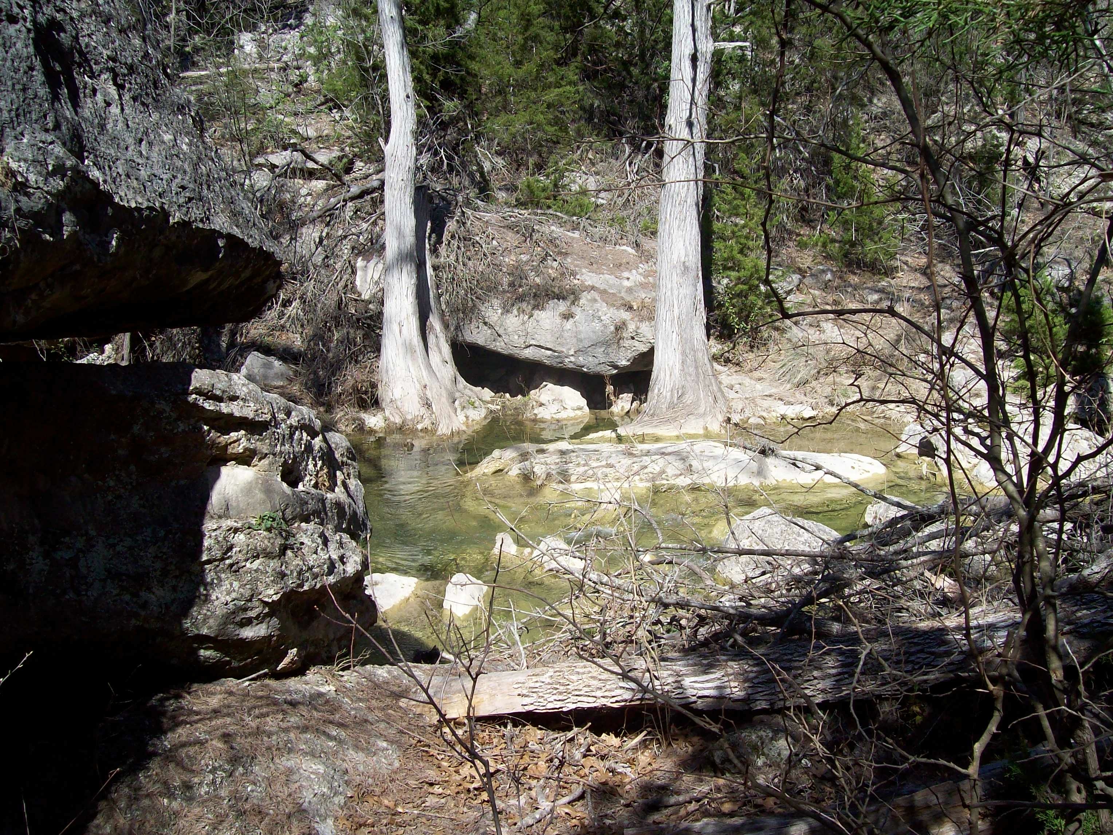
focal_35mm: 36
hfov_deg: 51.4
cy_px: 418
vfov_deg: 39.7
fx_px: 1157
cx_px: 556
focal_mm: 6
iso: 80
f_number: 4.8
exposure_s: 1/363
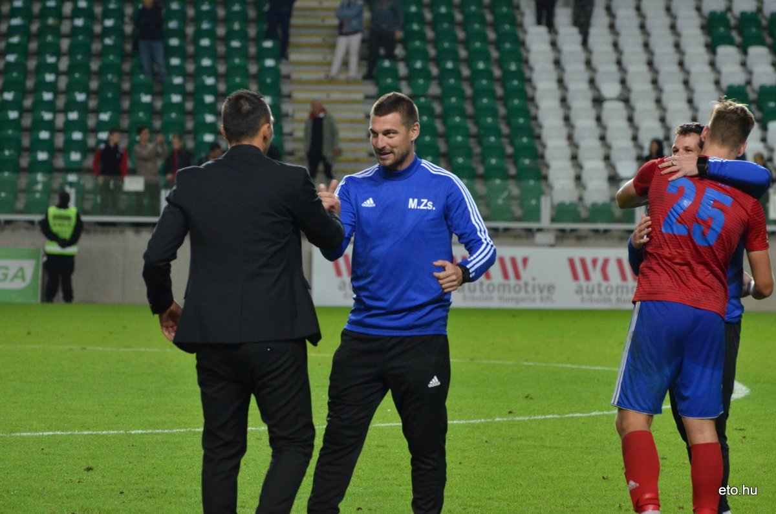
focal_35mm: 218
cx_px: 388
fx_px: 4679
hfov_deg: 9.5
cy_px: 257
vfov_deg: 6.3
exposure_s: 1/320
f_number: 4.8
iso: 1600
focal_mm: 145
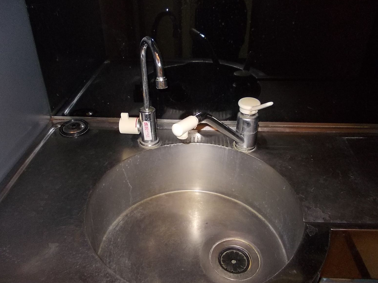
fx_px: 317
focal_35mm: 29
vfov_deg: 48.2
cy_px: 139
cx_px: 191
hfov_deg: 61.7
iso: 200
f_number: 2.7
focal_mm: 4
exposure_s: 1/25
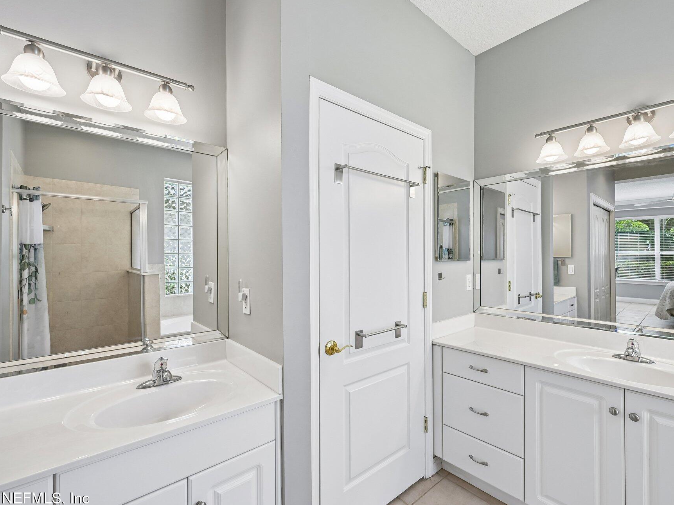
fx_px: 312
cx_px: 352
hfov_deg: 94.4
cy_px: 256
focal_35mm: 16
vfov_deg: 78.1
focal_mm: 14
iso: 250
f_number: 8
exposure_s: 1/15
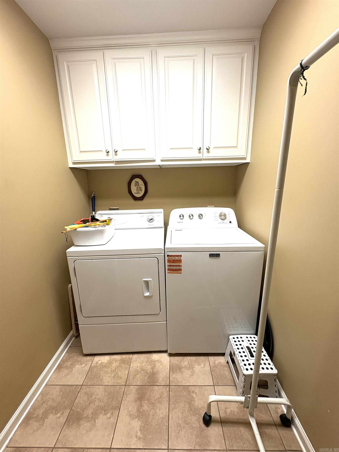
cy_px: 226
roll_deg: +1.1
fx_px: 183
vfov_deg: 102.1
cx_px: 170
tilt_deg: -12.6
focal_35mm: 14
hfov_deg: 85.7
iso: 80
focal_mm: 2.22
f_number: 2.2
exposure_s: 1/120
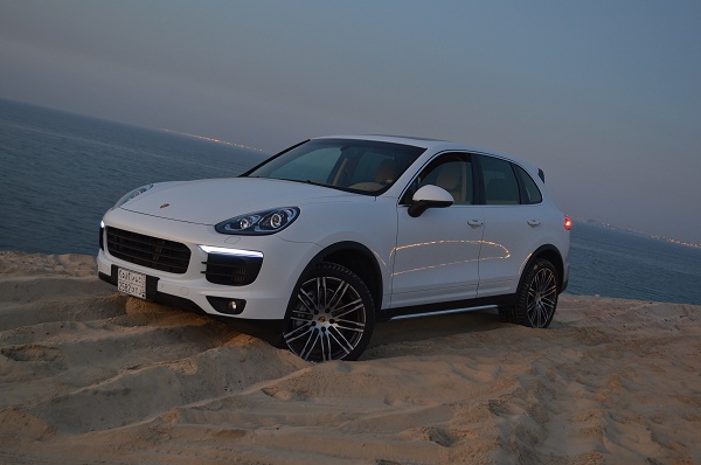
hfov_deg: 49.6
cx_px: 350
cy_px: 232
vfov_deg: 34.1
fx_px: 758
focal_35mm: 39
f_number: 4.2
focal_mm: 26
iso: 100
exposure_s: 1
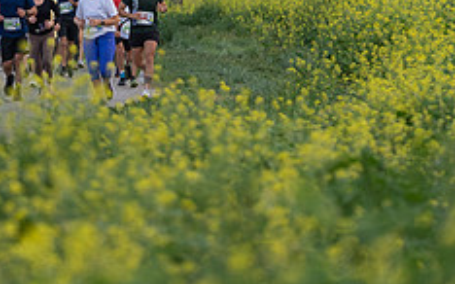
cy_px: -24
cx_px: -2
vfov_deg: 3.4
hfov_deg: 5.5
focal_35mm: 384
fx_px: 4759
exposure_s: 1/1250
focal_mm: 152
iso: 800
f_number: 2.8
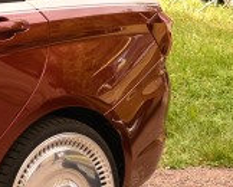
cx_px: -536
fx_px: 1360
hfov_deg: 8.0
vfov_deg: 7.8
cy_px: 24
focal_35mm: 197
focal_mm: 31
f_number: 5.6
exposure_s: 1/250
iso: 320
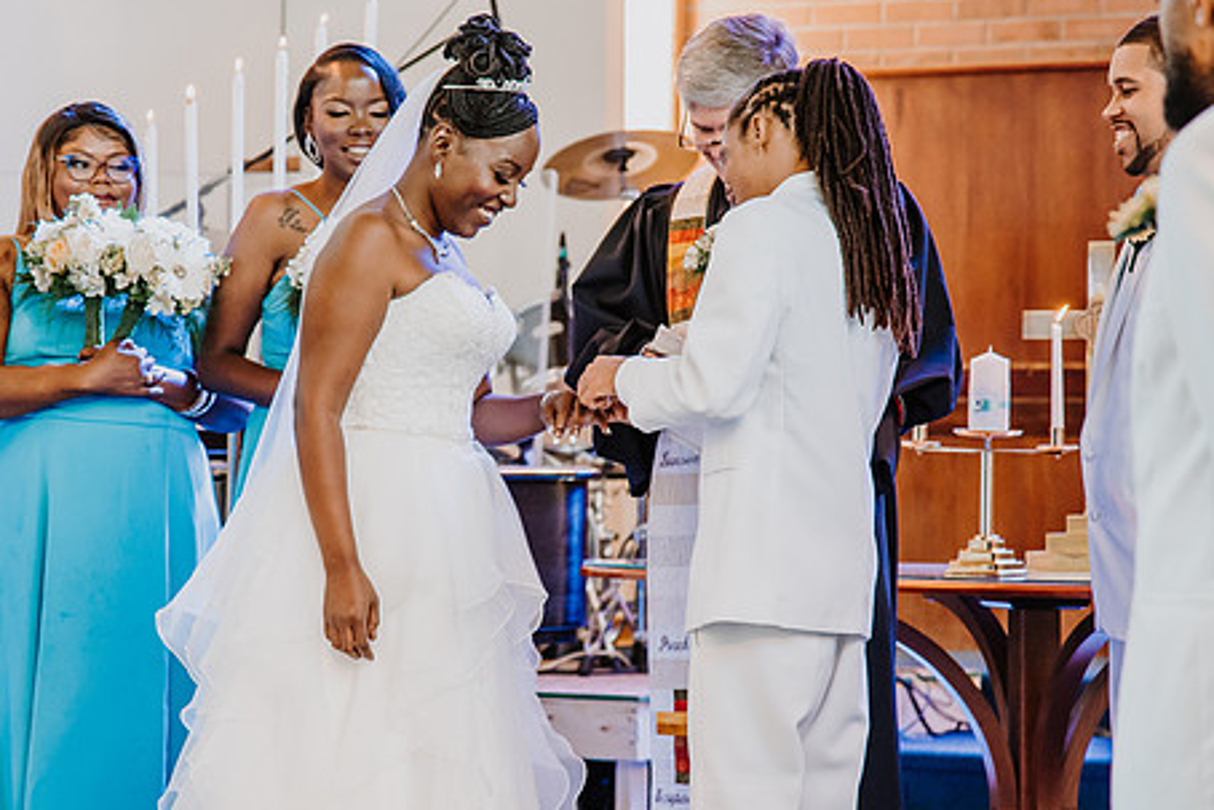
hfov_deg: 11.7
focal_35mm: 176
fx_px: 5937
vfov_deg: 7.8
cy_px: 466
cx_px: 490
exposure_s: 1/125
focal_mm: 120
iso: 1250
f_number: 4
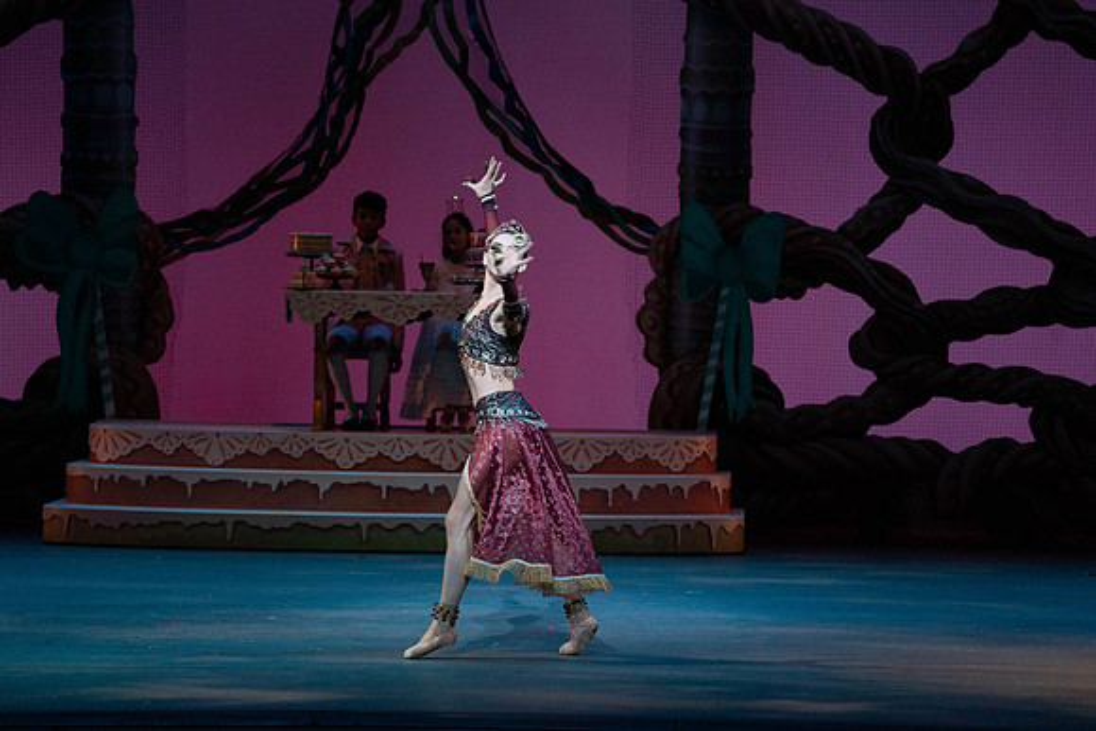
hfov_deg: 10.3
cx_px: 548
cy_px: 366
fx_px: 6090
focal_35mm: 200
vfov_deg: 6.9
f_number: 5.6
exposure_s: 1/320
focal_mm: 200
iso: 3200
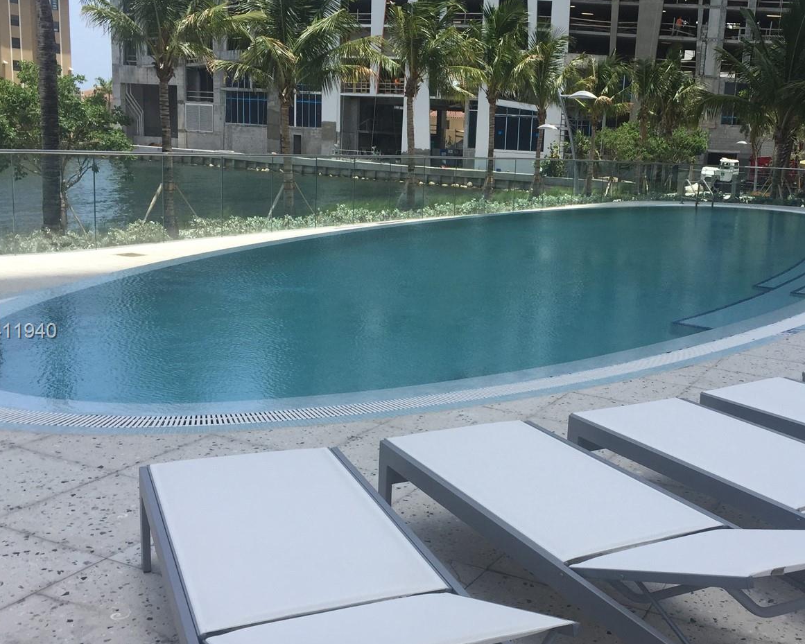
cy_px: 332
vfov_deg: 38.2
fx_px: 929
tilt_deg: -11.0
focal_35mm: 39
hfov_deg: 46.4
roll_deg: -3.0
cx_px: 506
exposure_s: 1/1647
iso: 32
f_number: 2.2
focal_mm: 4.15
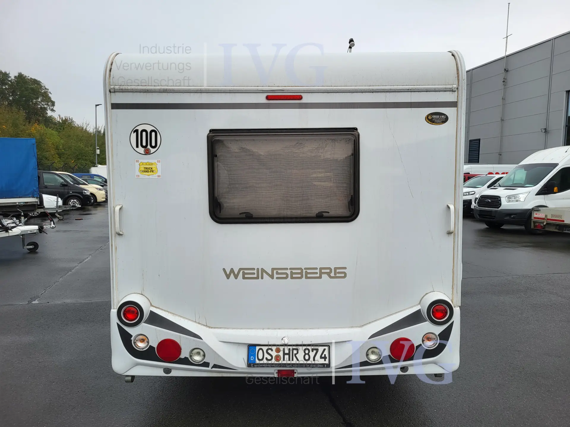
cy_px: 214
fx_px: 428
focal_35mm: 26
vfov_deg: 53.1
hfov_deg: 67.3
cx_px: 285
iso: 40
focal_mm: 5.4
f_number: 1.8
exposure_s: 1/232
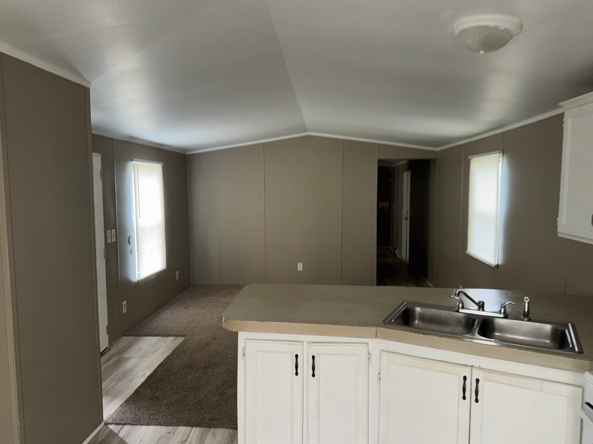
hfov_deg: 71.6
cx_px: 296
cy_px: 222
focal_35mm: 24
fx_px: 411
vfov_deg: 56.8
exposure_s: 1/31
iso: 64
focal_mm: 6.76
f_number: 1.78
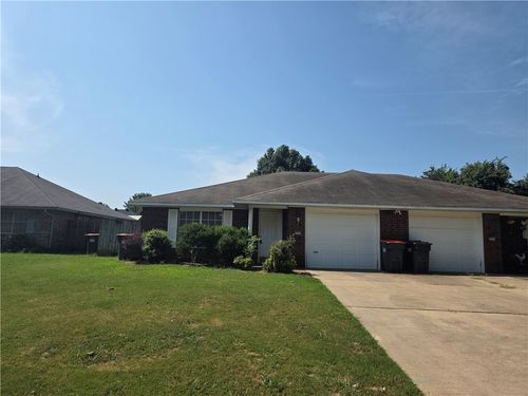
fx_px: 351
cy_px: 198
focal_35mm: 23
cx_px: 264
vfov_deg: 58.9
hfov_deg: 73.9
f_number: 1.7
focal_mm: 6.3
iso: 80
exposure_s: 1/7944
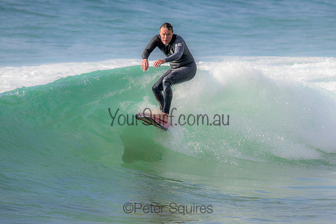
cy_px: 116
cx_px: 200
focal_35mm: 535
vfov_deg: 2.6
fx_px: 4990
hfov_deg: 3.9
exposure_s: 1/1600
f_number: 10
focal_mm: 450
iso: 1000
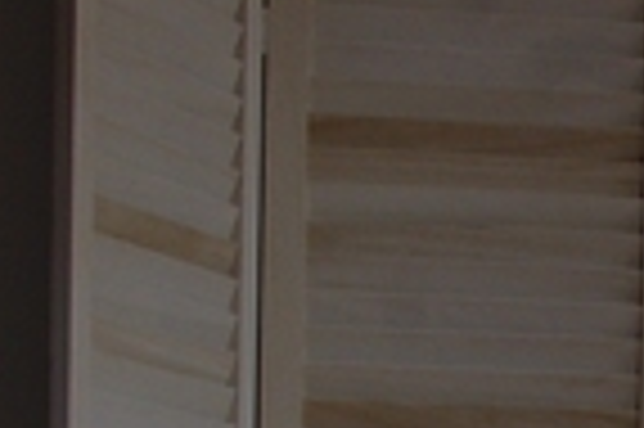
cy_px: 989
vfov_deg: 6.0
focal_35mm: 218
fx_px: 3895
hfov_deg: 8.9
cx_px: 1320
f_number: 7.1
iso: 400
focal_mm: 26.25
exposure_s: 1/50
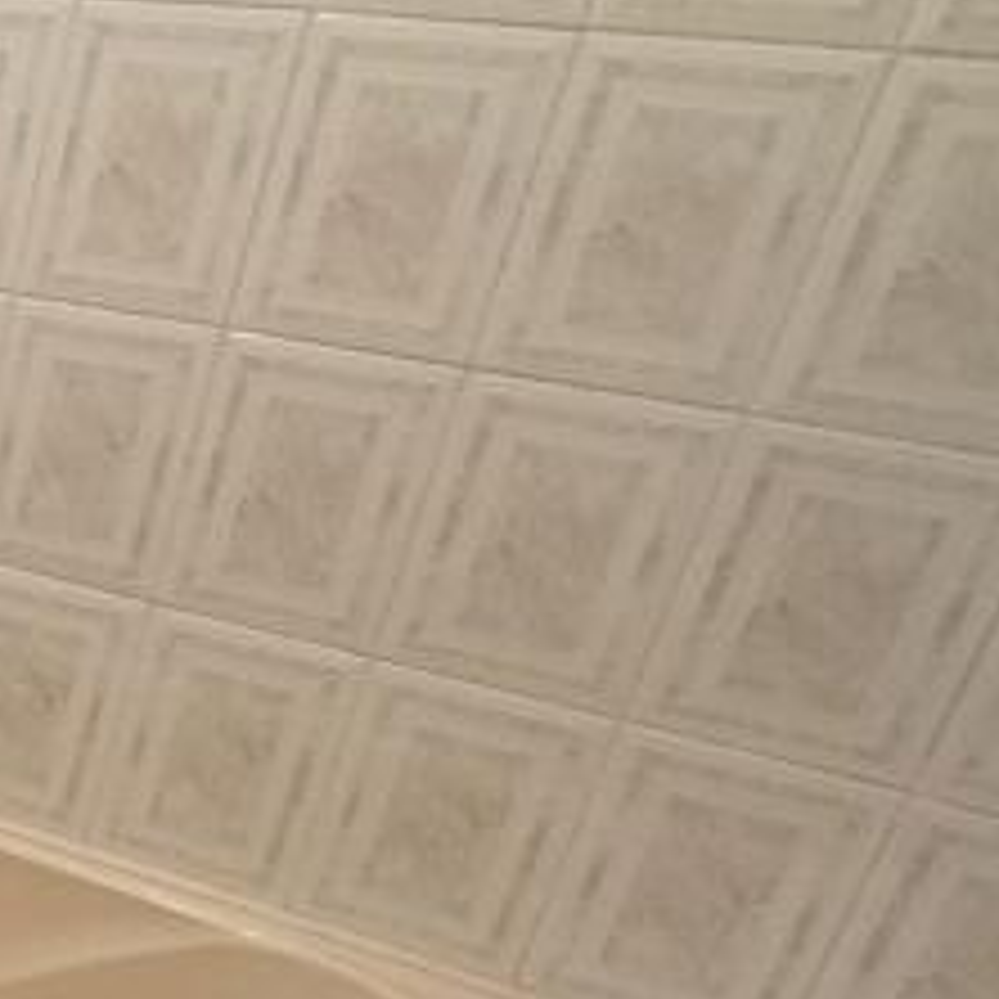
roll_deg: -0.1
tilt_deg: -26.0
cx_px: -832
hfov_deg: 20.4
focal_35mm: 57
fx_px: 1861
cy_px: 756
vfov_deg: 29.5
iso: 250
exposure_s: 1/100
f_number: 2.2
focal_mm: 2.22
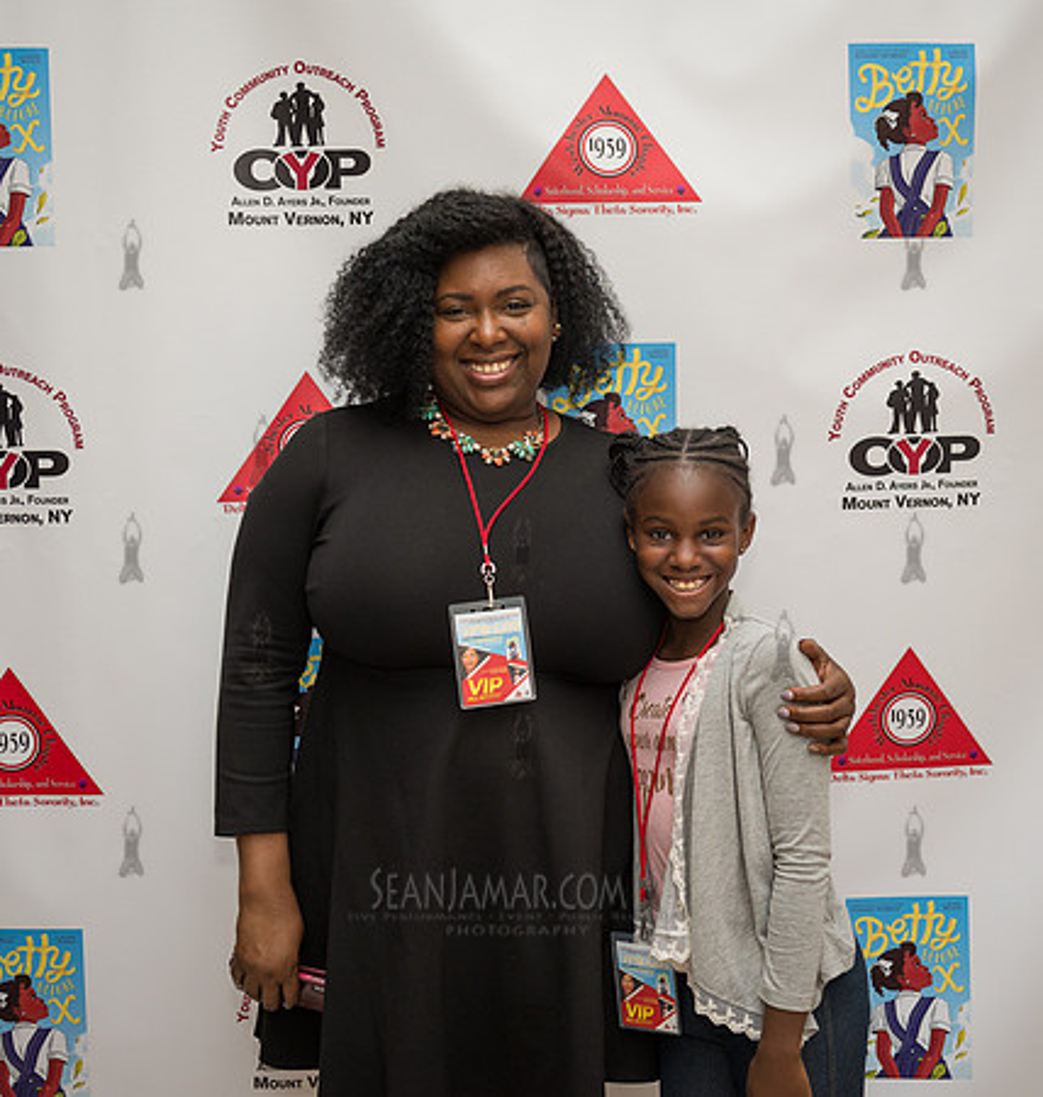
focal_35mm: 59
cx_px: 585
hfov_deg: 28.5
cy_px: 548
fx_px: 2054
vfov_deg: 29.9
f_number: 4
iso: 500
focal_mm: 45
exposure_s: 1/500
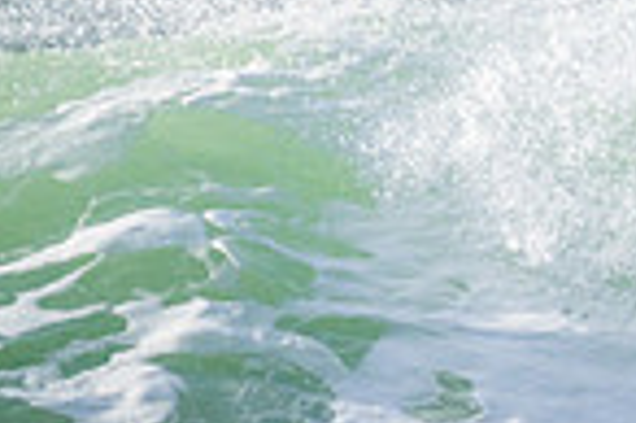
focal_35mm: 3179
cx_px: 1224
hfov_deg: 0.6
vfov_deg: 0.4
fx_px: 56099
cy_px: 259
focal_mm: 800
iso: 900
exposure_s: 1/2000
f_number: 11
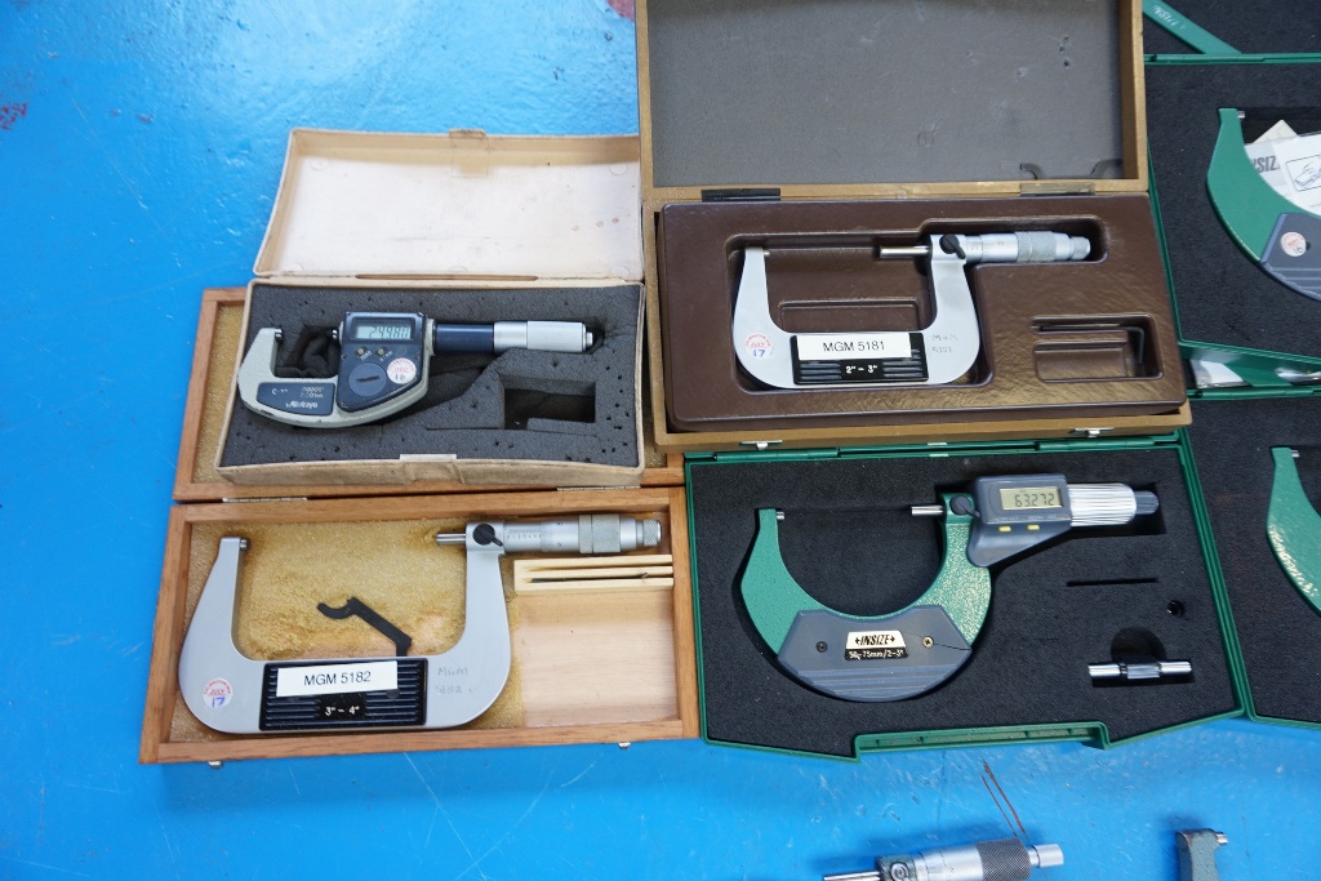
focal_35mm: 24
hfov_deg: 73.7
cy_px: 440
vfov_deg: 53.1
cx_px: 660
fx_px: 881
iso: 250
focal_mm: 16
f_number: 4
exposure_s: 1/60
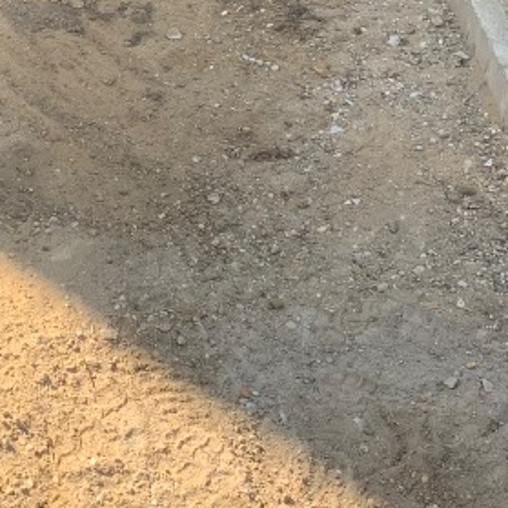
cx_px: -13
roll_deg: +0.6
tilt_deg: -27.8
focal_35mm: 99
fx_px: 1644
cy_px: 0
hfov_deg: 17.1
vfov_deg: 17.2
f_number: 1.8
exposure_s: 1/319
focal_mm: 4.25
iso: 25
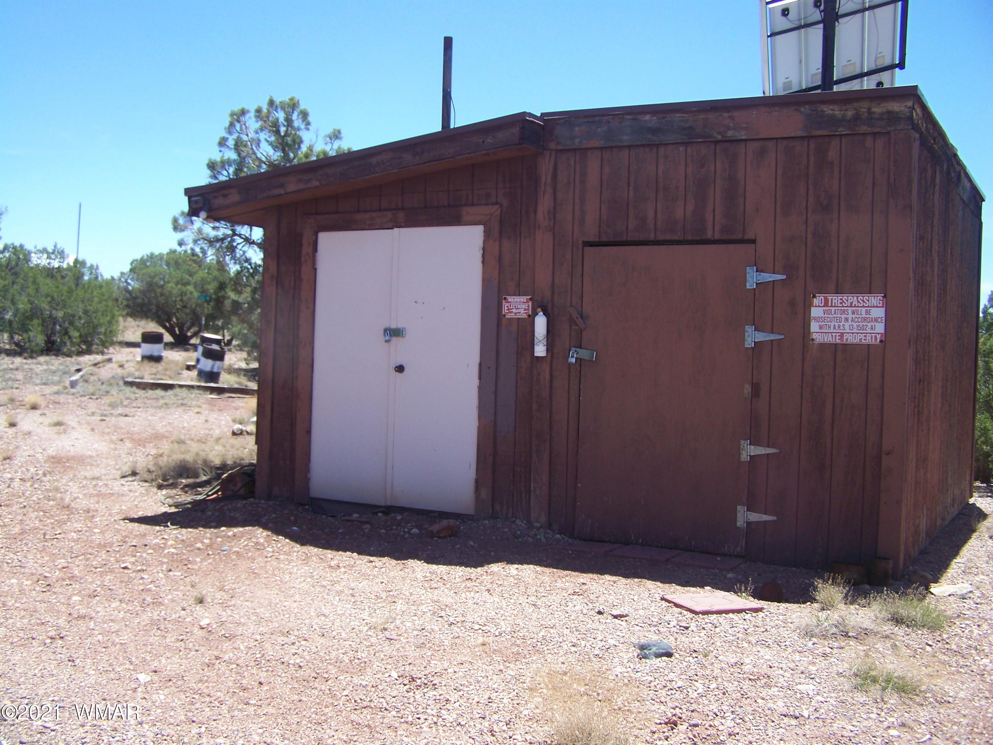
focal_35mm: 38
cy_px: 372
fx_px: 1090
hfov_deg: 49.0
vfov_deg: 37.7
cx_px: 496
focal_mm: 6.3
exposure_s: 1/500
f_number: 2.8
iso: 64
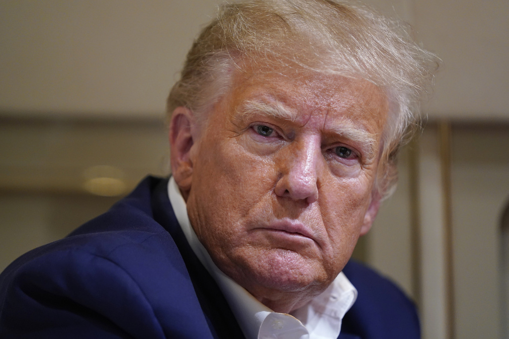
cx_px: 254
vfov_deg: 6.9
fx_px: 2828
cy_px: 170
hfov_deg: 10.3
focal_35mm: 200
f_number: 2.8
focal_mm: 200
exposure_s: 1/125
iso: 3200
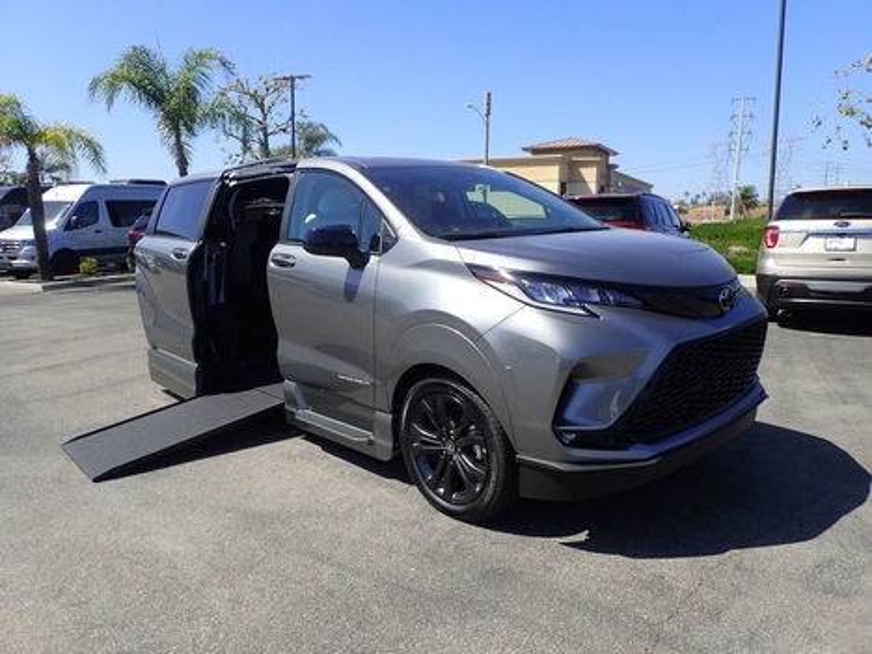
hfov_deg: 69.4
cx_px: 436
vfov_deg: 54.9
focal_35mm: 25
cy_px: 327
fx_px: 630
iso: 100
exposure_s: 1/160
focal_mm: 4.5
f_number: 8
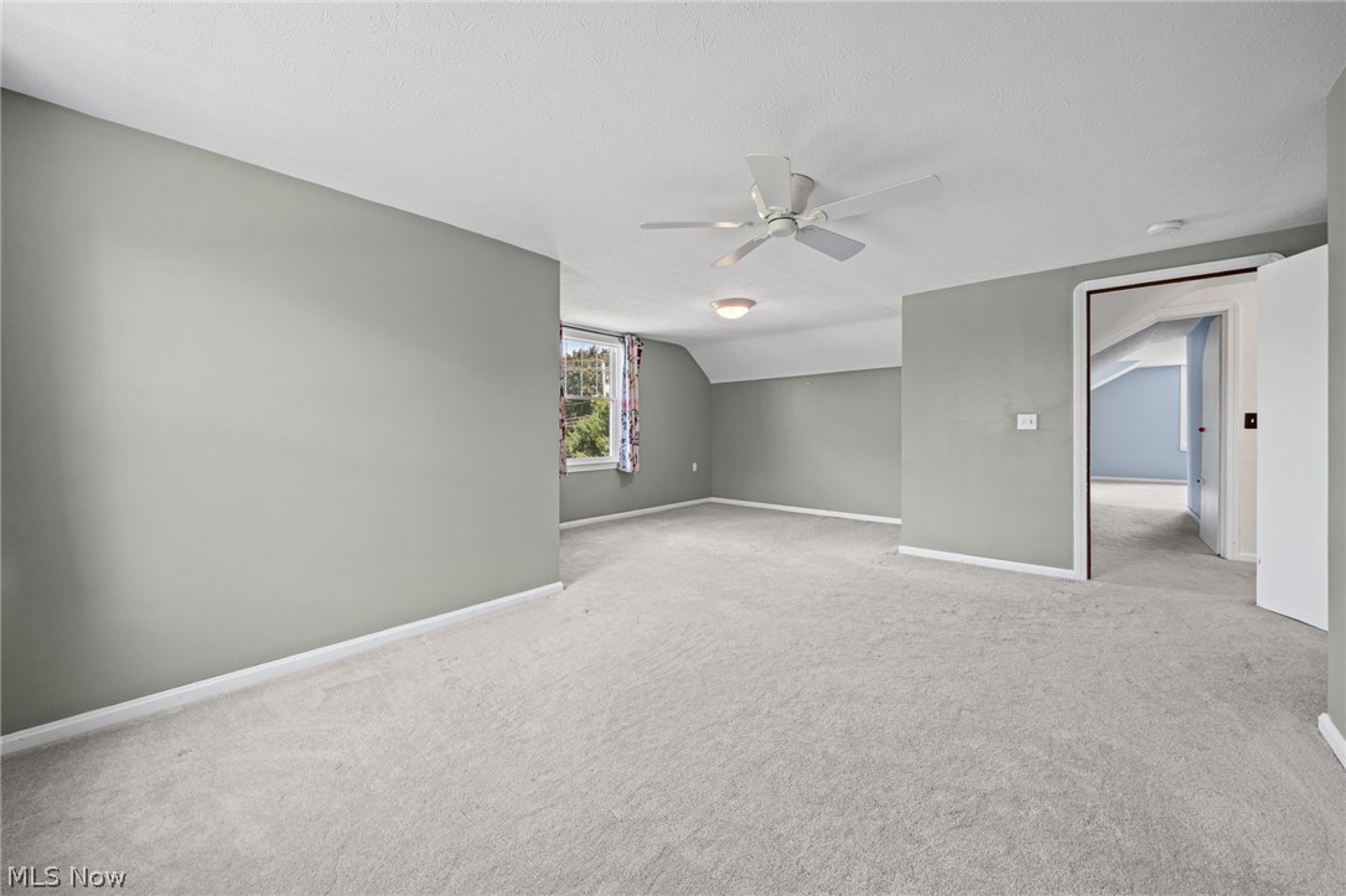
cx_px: 673
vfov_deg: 85.4
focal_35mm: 13
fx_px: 486
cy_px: 448
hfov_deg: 108.4
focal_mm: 13
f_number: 9
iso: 250
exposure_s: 1/3
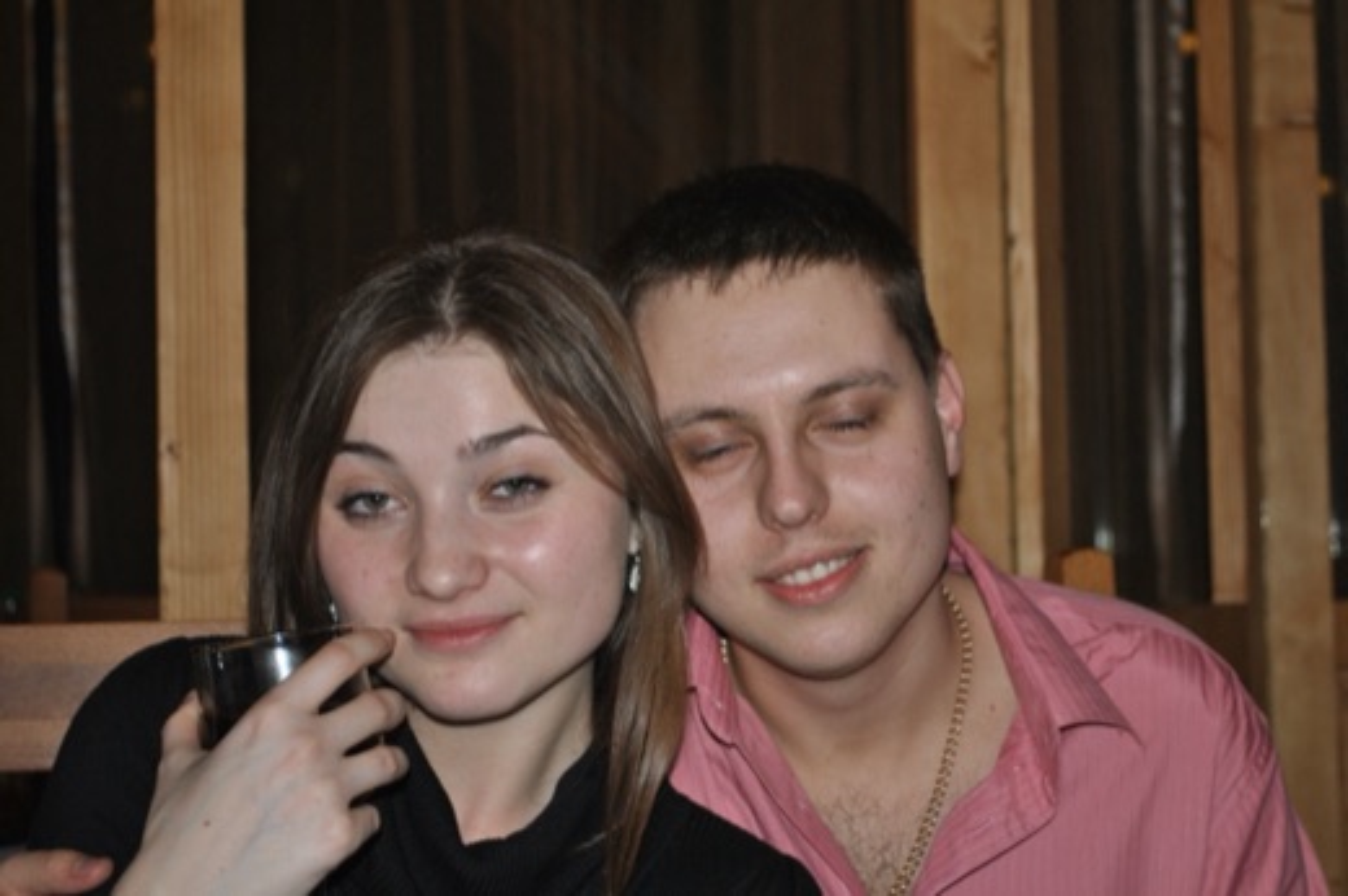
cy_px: 448
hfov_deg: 29.3
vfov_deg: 19.7
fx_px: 2582
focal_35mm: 69
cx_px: 674
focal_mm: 46
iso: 200
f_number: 5.3
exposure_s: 1/60
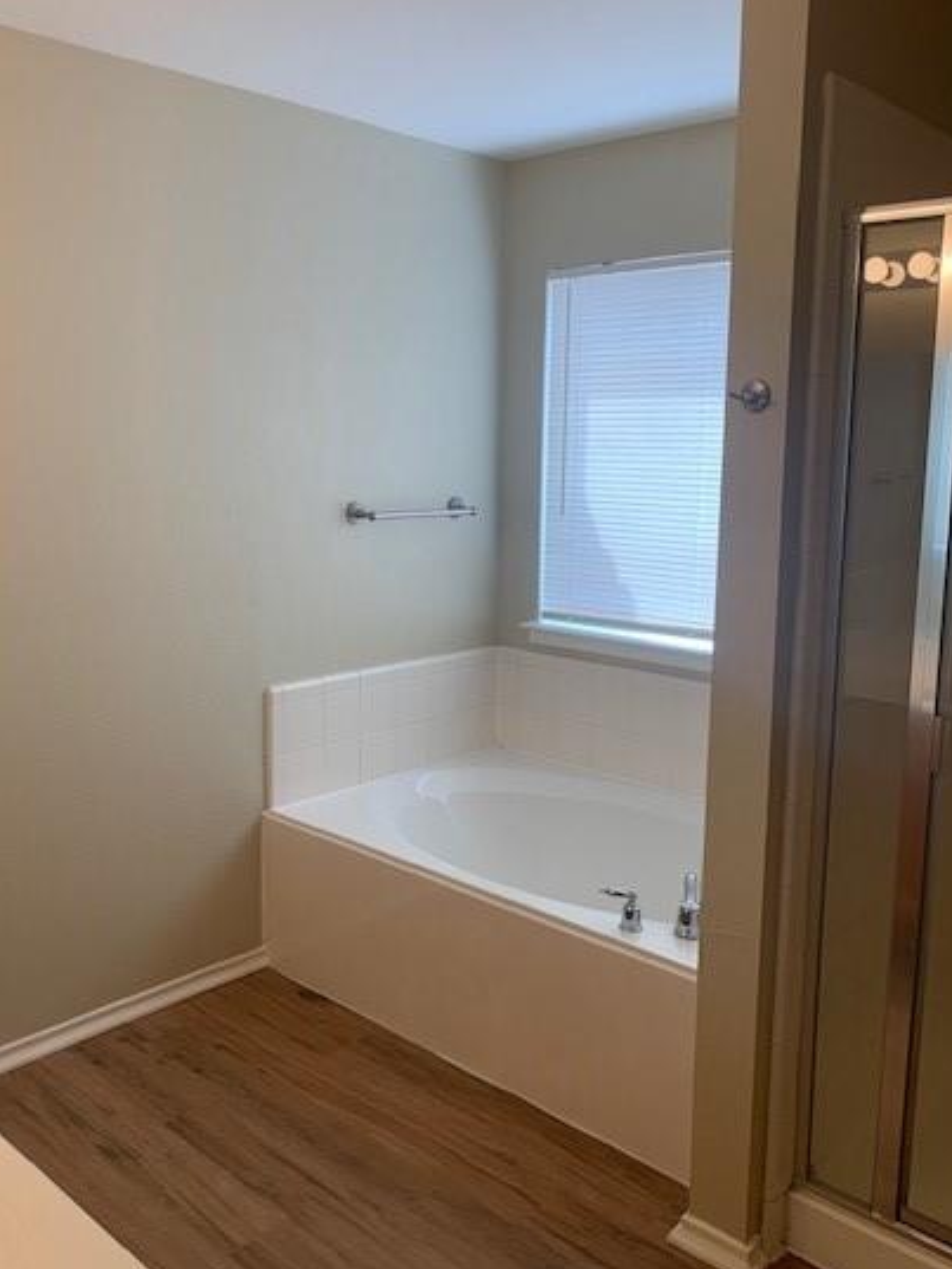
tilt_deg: -6.5
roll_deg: -1.8
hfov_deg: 45.4
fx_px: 1136
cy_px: 598
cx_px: 413
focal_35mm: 31
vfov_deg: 58.3
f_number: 1.8
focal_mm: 4.25
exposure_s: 1/120
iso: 80
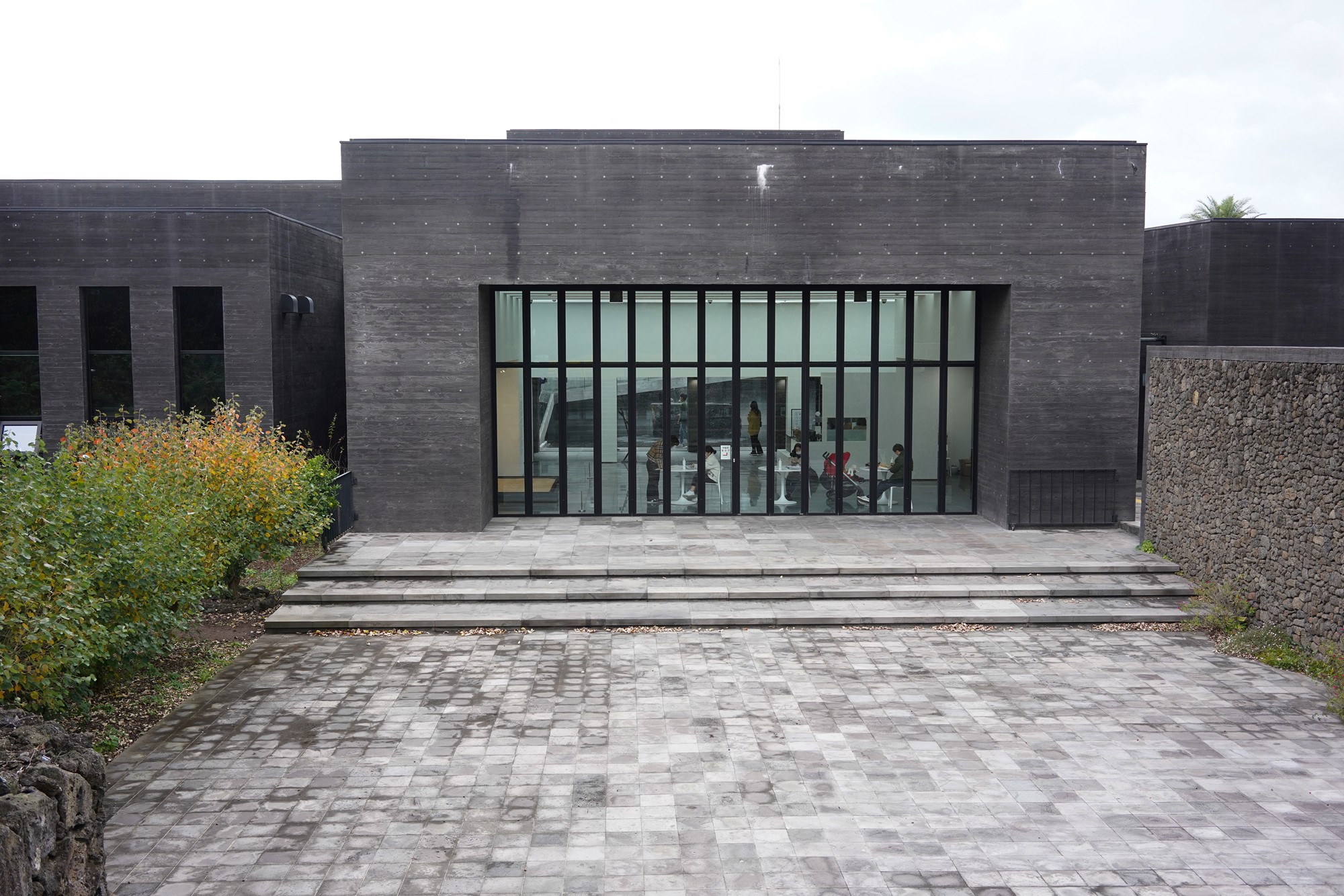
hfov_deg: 54.4
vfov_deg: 37.9
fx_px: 1307
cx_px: 672
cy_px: 448
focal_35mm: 35
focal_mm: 35
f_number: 4.5
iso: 400
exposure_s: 1/100
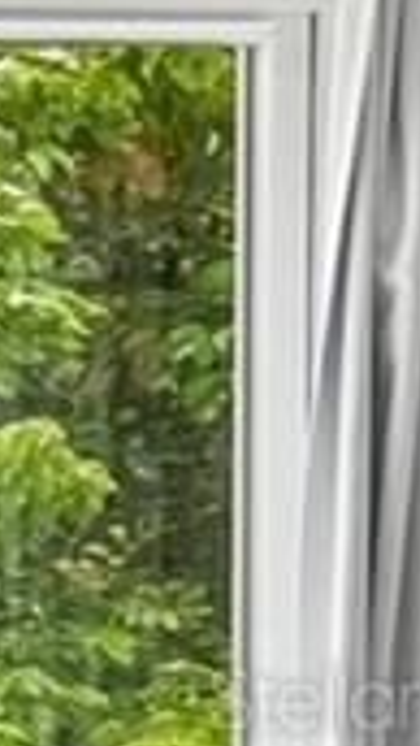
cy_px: 698
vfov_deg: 13.6
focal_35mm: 156
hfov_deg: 3.9
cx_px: -2871
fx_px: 3083
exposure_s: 1/50
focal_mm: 16
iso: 400
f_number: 8
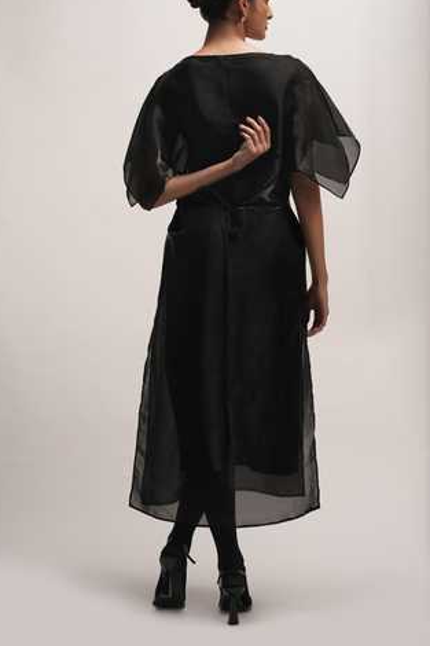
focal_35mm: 58
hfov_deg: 23.5
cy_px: 289
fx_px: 1032
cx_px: 231
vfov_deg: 34.7
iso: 800
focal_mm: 51.5
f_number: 4.5
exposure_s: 1/160
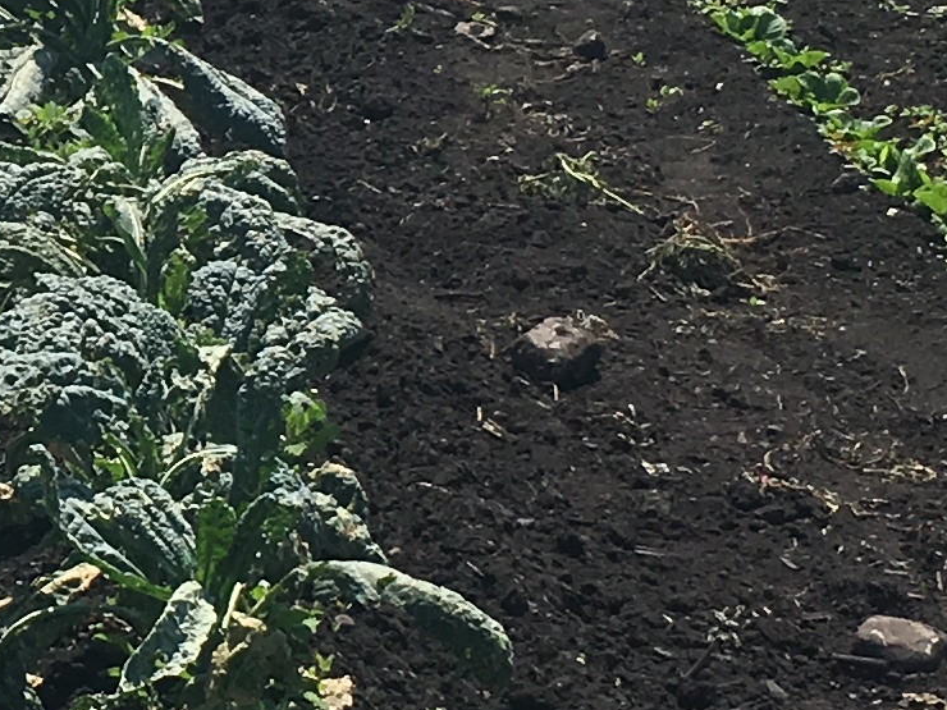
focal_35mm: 158
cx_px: -299
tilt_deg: -12.9
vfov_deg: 9.4
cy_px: 114
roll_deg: -0.1
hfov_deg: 12.1
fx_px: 4322
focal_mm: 4.15
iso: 25
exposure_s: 1/1789
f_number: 2.2
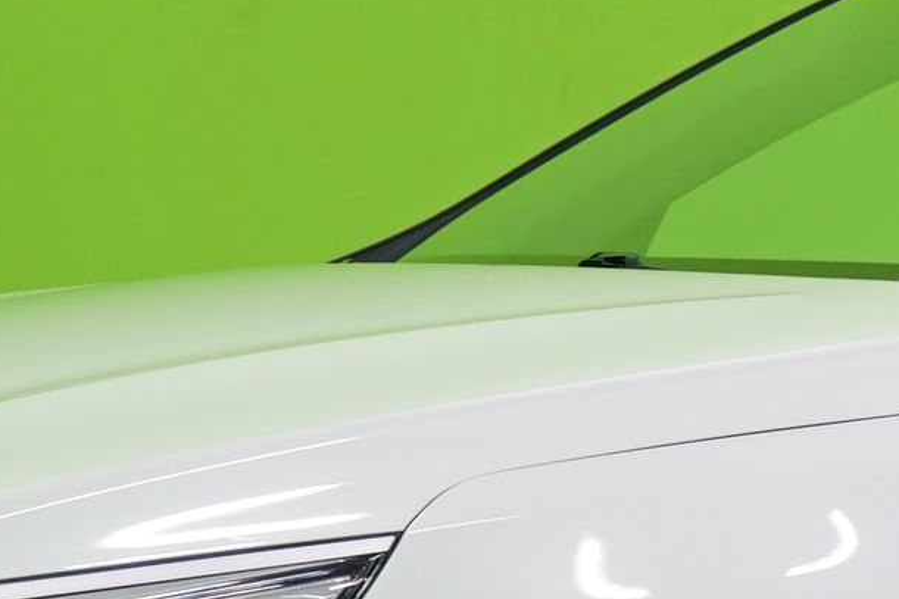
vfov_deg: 4.7
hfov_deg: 7.0
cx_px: 1402
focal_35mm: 290
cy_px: 249
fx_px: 7240
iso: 400
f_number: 5
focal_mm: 45
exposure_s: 1/10
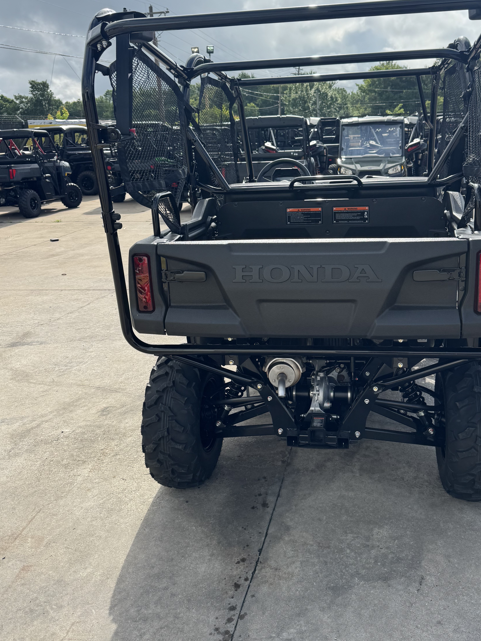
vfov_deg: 58.2
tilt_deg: -15.4
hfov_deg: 45.2
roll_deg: +2.8
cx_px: 291
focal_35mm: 31
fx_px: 574
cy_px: 286
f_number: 1.78
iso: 80
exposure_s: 1/3597
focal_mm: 6.76
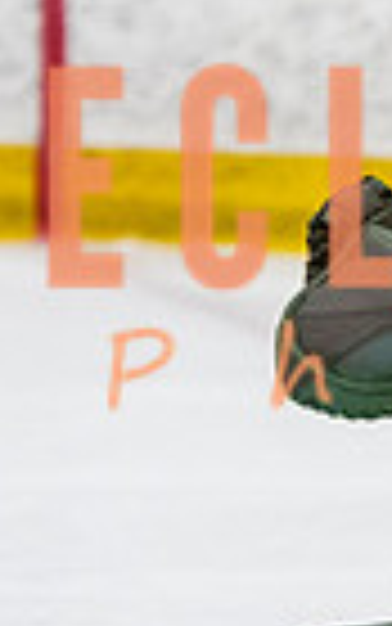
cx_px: 686
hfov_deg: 1.5
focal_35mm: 874
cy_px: 178
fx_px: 14924
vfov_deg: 2.4
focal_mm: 130
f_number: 3.2
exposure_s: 1/640
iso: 2000
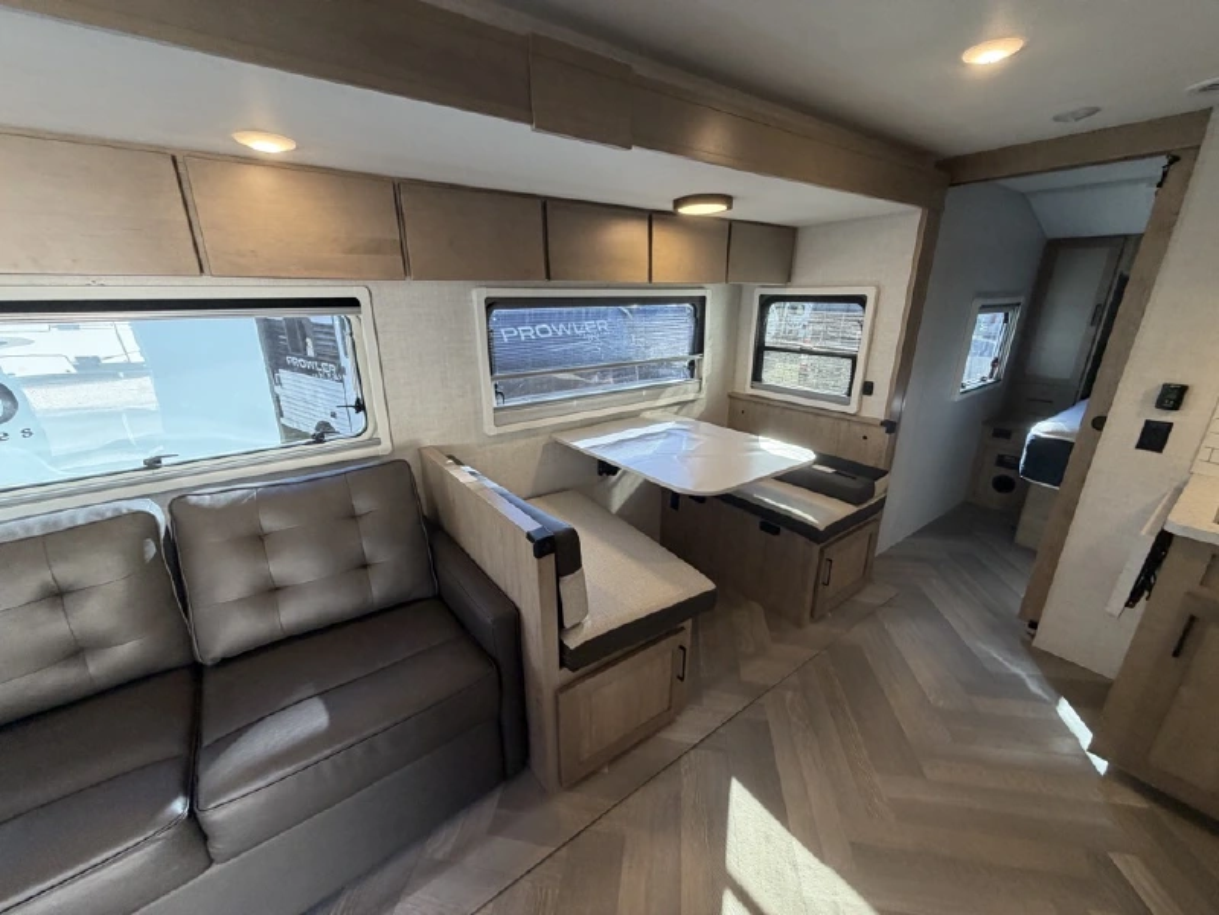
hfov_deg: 102.1
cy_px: 458
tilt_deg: -18.6
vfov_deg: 85.7
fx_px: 493
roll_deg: -0.3
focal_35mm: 14
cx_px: 610
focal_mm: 2.22
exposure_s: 1/121
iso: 160
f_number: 2.2
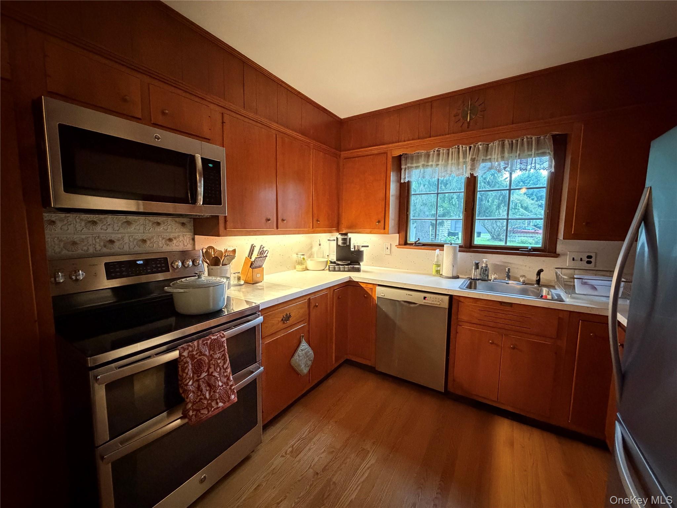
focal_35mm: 14
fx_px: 274
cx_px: 338
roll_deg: -1.1
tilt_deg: -6.7
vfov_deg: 85.7
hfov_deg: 102.1
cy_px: 254
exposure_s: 1/40
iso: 1000
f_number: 2.2
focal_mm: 2.22
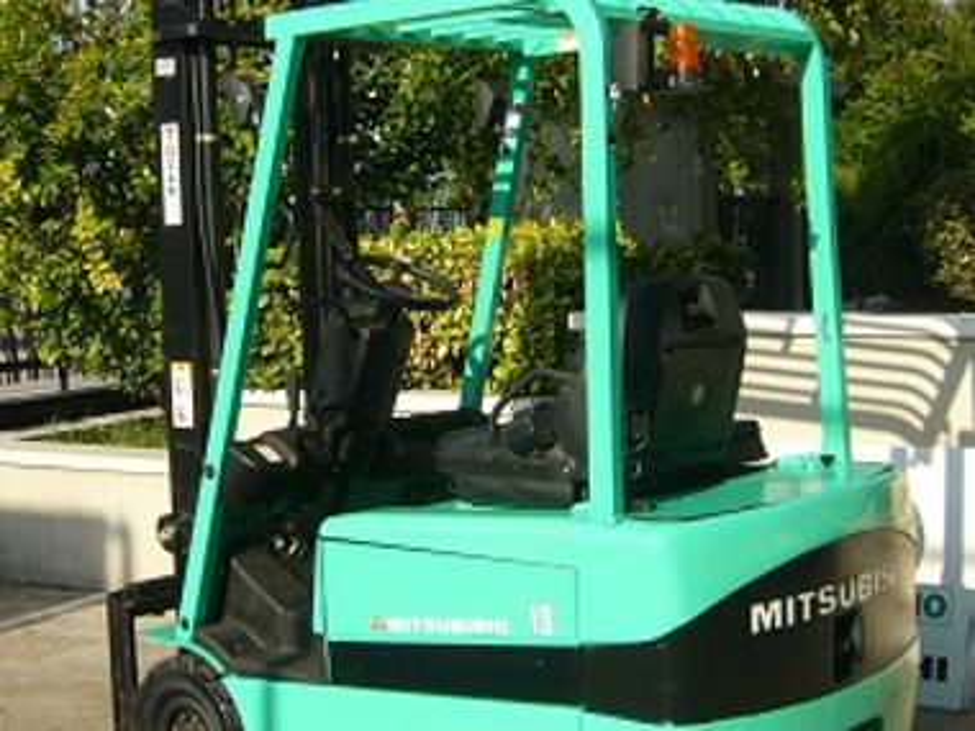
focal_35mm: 35
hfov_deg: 52.6
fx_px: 986
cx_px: 488
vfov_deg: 40.7
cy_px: 366
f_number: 5.6
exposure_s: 1/250
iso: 80
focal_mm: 5.8
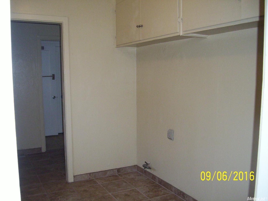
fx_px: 263
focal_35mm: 34
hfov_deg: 54.0
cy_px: 100
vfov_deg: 41.8
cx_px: 134
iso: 250
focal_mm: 5.7
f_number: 2.9
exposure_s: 1/40
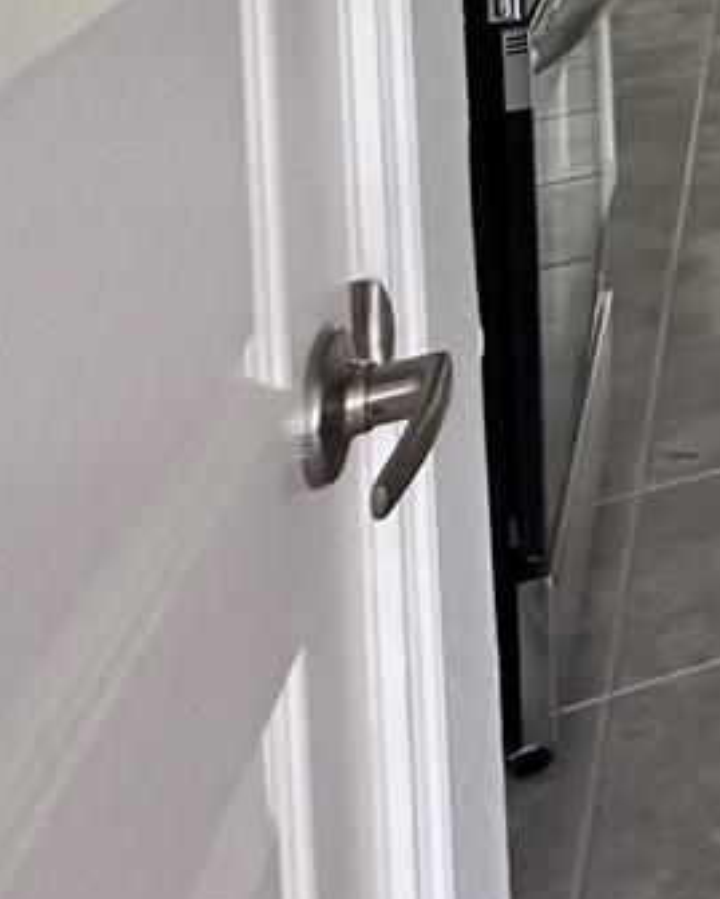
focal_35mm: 65
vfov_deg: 22.8
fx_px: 1731
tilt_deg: +0.0
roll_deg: +1.6
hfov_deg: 14.9
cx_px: 1705
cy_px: -500
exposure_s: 1/99
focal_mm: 2.22
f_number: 2.2
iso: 250
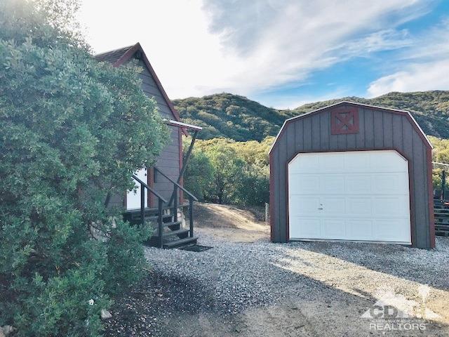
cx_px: 224
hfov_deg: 63.4
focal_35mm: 28
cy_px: 168
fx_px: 363
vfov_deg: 49.7
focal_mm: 3.99
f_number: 1.8
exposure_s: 1/2740
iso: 20
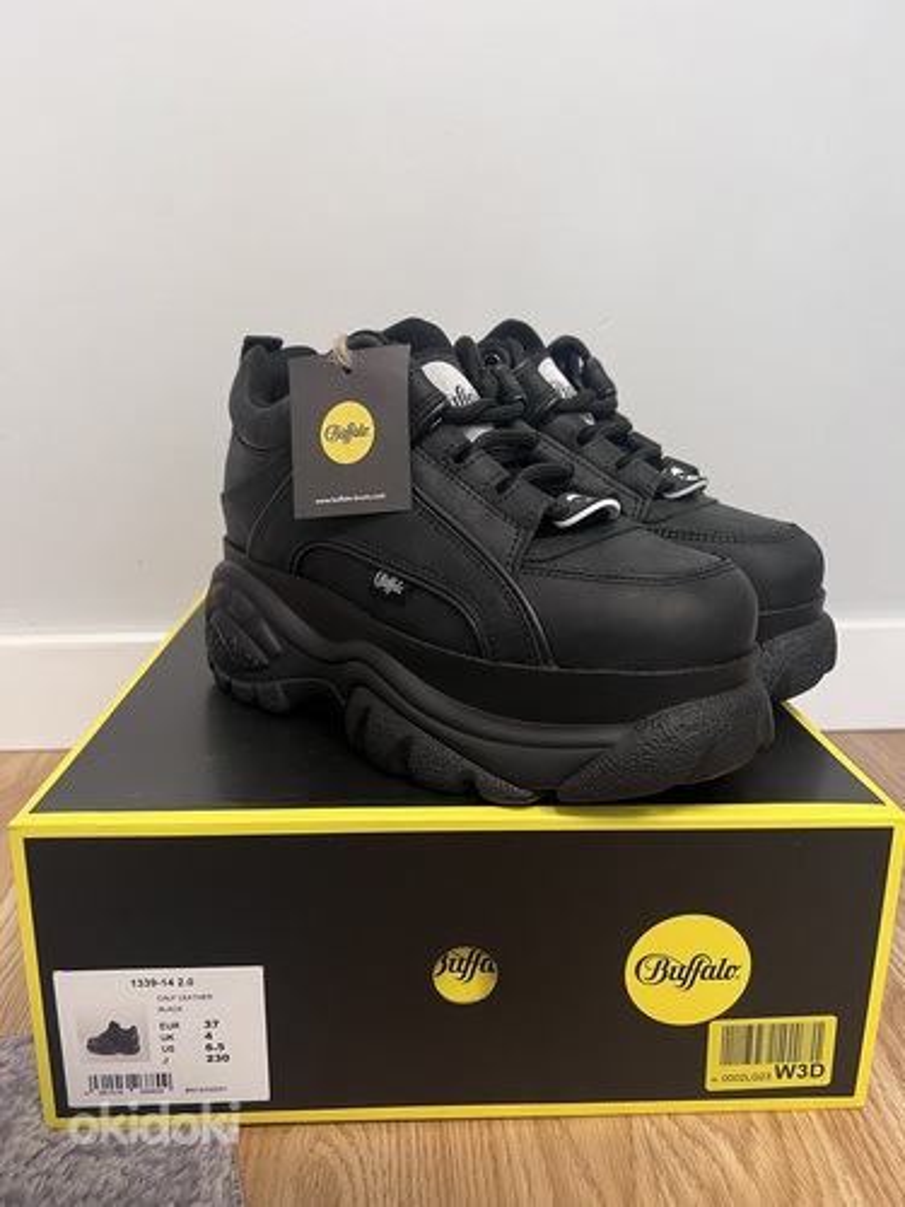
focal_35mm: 26
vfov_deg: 67.3
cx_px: 452
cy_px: 604
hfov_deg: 53.1
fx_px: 906
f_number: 1.5
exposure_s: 1/50
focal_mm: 5.7
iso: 200
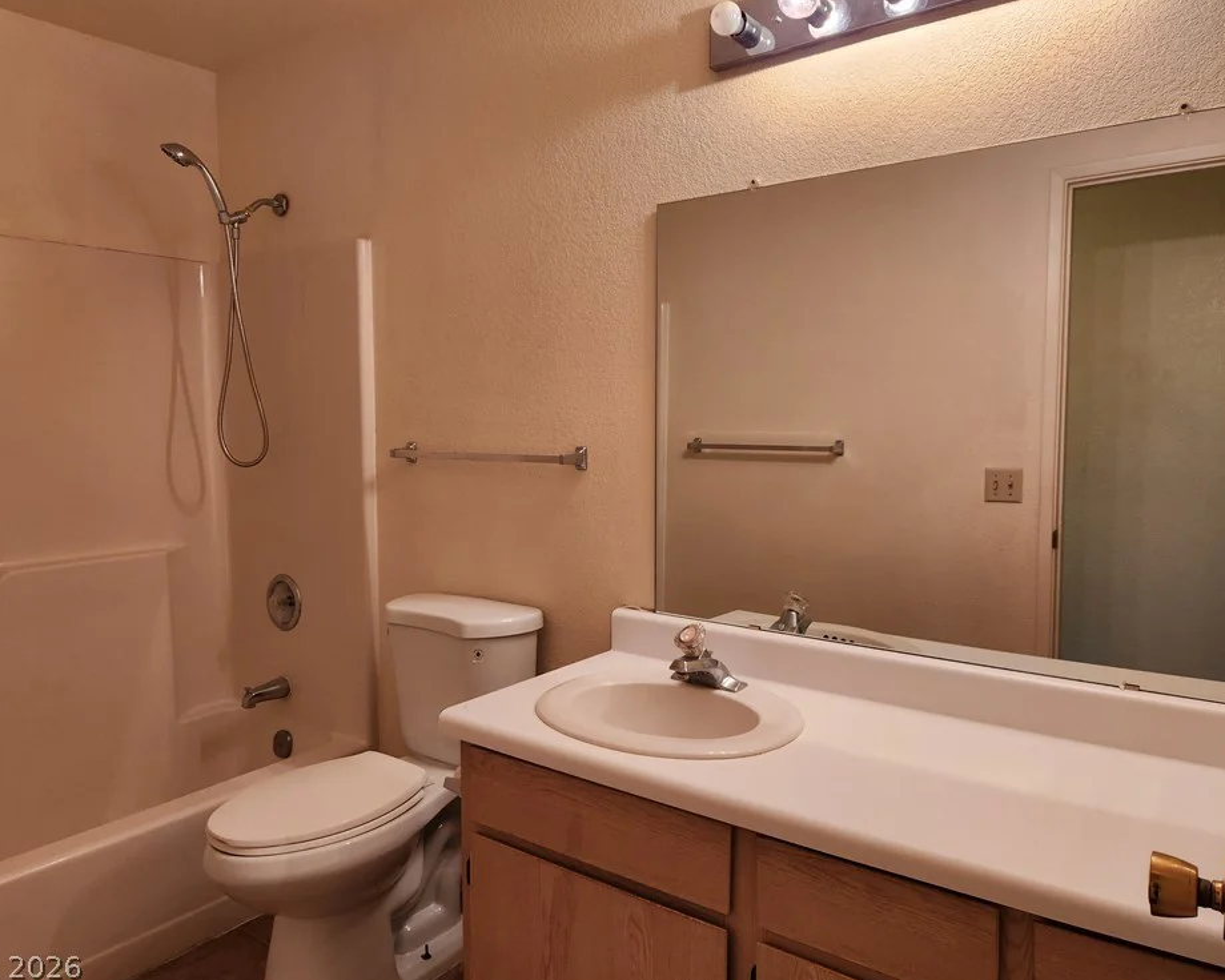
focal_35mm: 25
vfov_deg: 56.8
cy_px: 478
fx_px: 906
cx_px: 618
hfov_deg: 68.1
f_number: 1.8
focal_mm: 5.4
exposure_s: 1/180
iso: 160
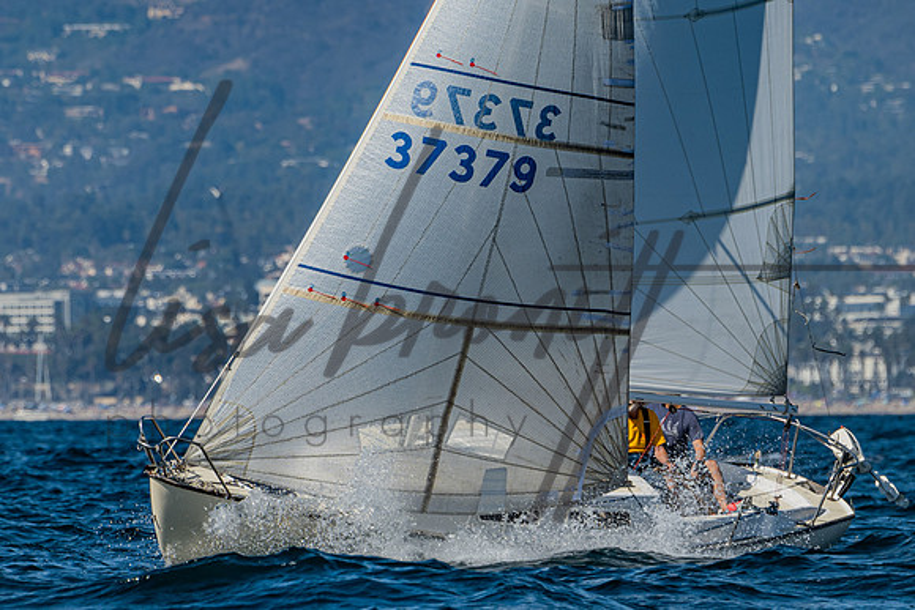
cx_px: 332
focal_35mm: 744
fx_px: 18913
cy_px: 240
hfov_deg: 2.8
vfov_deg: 1.8
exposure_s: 1/1000
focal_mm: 340
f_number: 5.6
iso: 100
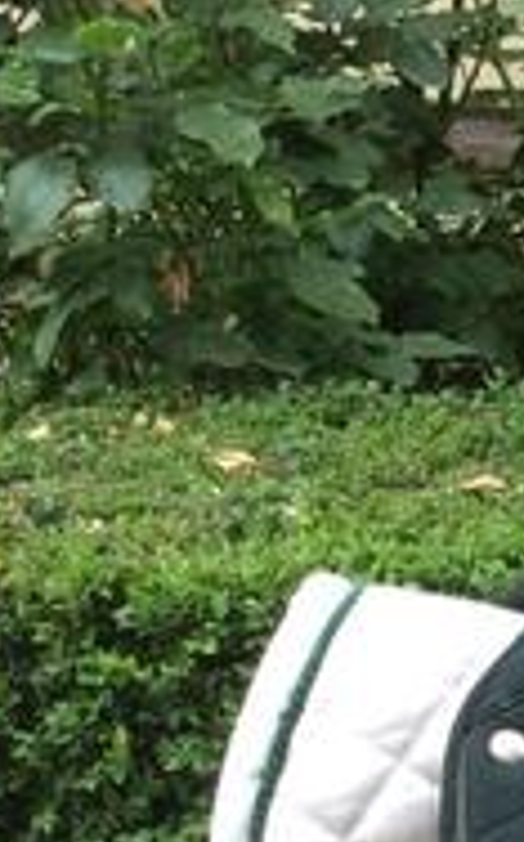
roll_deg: -3.0
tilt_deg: -29.1
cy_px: 1066
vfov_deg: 17.6
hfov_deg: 10.6
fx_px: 2567
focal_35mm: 112
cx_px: 1084
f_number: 2.4
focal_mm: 3.3
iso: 32
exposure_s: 1/33
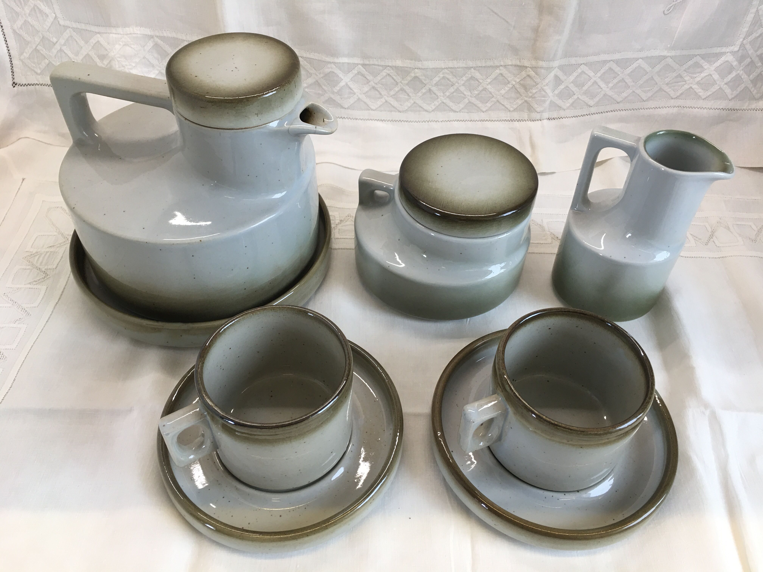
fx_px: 639
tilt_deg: -45.8
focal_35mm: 29
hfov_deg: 61.7
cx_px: 382
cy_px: 286
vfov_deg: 48.2
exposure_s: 1/33
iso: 25
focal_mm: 4.15
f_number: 2.2
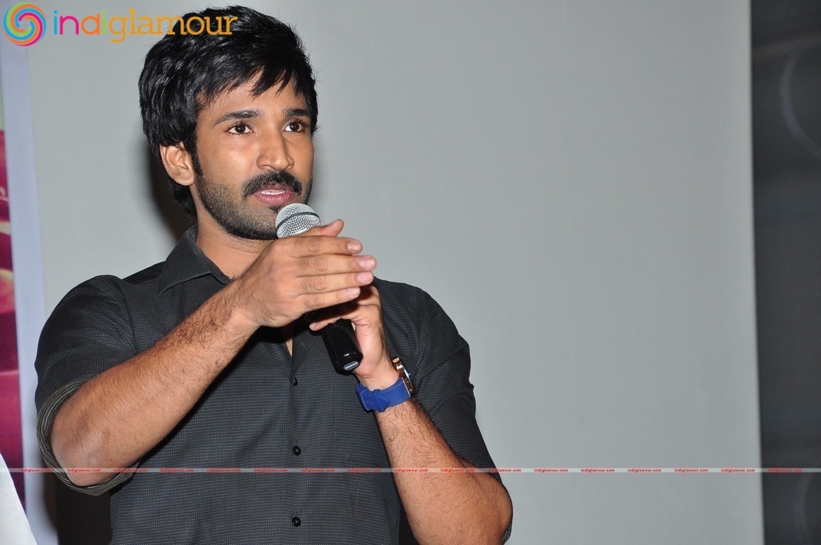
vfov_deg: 8.7
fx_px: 3587
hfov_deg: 13.1
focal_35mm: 158
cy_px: 272
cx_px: 410
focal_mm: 105
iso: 500
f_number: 9
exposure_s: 1/125
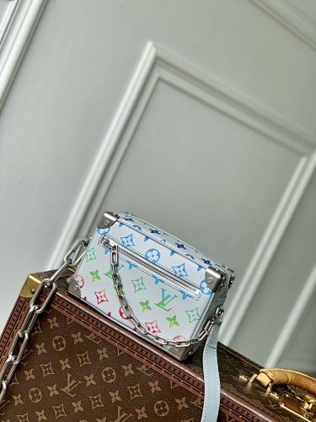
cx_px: 158
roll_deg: -24.6
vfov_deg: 36.8
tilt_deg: -6.4
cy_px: 211
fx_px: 633
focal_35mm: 52
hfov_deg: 28.0
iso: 16
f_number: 2.4
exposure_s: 1/240
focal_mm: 6
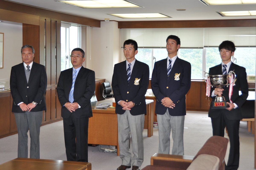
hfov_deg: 38.9
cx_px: 128
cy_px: 85
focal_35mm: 51
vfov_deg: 26.4
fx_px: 362
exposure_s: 1/160
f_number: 4.2
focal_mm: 34
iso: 320
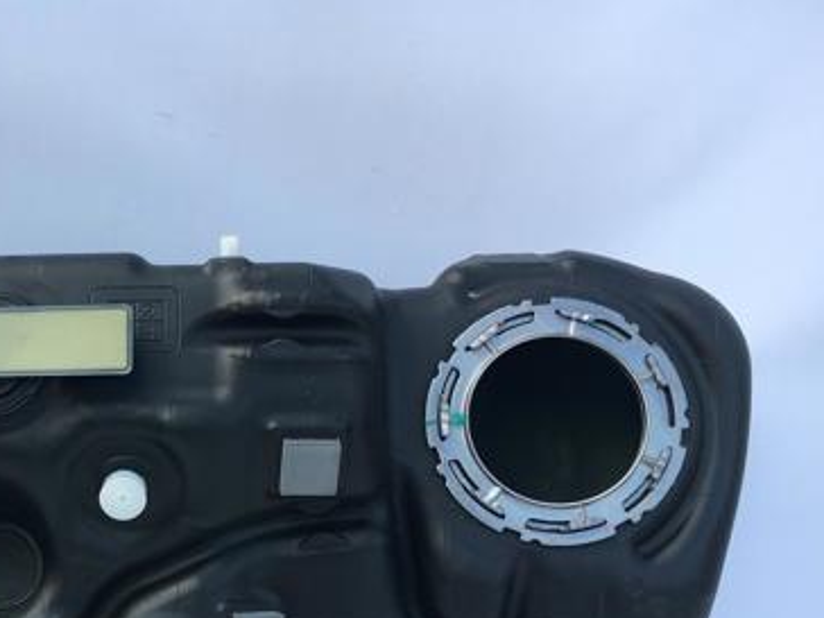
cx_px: 118
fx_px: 1214
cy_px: 466
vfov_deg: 28.1
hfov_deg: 35.7
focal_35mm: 51
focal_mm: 4.15
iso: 25
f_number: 2.2
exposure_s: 1/247
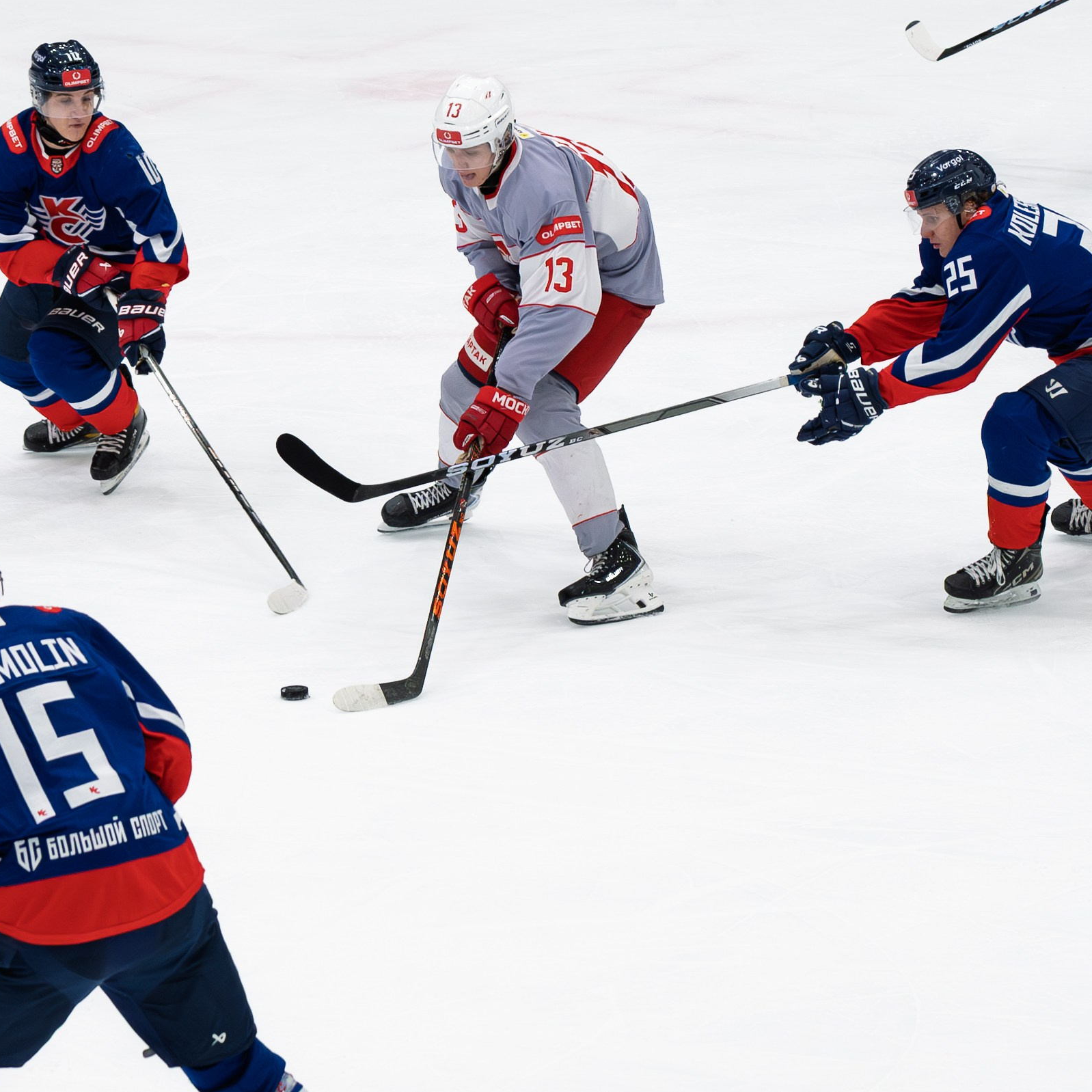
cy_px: 210
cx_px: 269
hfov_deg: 6.6
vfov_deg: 6.6
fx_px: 9529
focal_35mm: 267
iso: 1250
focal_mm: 84
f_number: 4
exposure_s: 1/1250
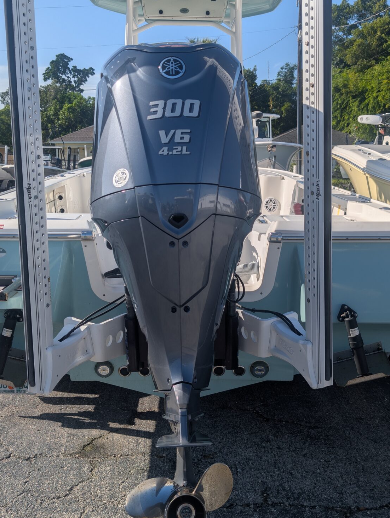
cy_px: 231
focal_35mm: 42
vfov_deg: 44.7
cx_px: 204
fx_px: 629
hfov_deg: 34.4
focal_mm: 6.9
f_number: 1.68
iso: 20
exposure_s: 1/1808
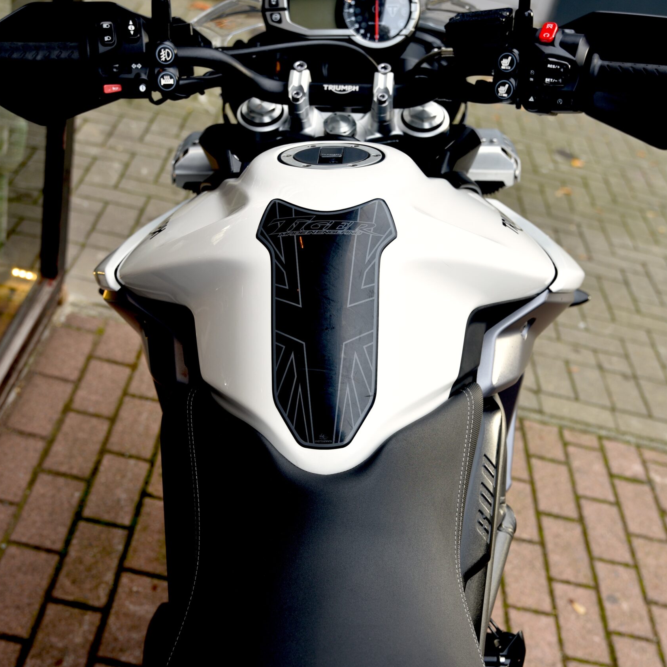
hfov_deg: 34.7
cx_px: 332
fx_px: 1068
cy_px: 402
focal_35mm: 49
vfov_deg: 34.6
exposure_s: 1/100
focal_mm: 38
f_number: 5
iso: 200
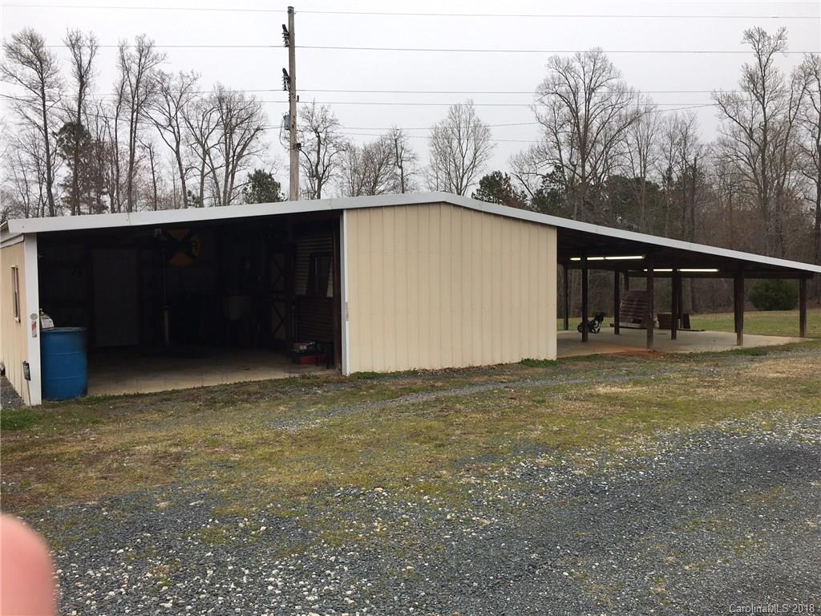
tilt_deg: -3.4
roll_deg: -0.4
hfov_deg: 61.7
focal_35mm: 29
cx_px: 410
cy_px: 308
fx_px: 688
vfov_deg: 48.2
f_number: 2.2
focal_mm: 4.15
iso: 25
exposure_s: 1/310
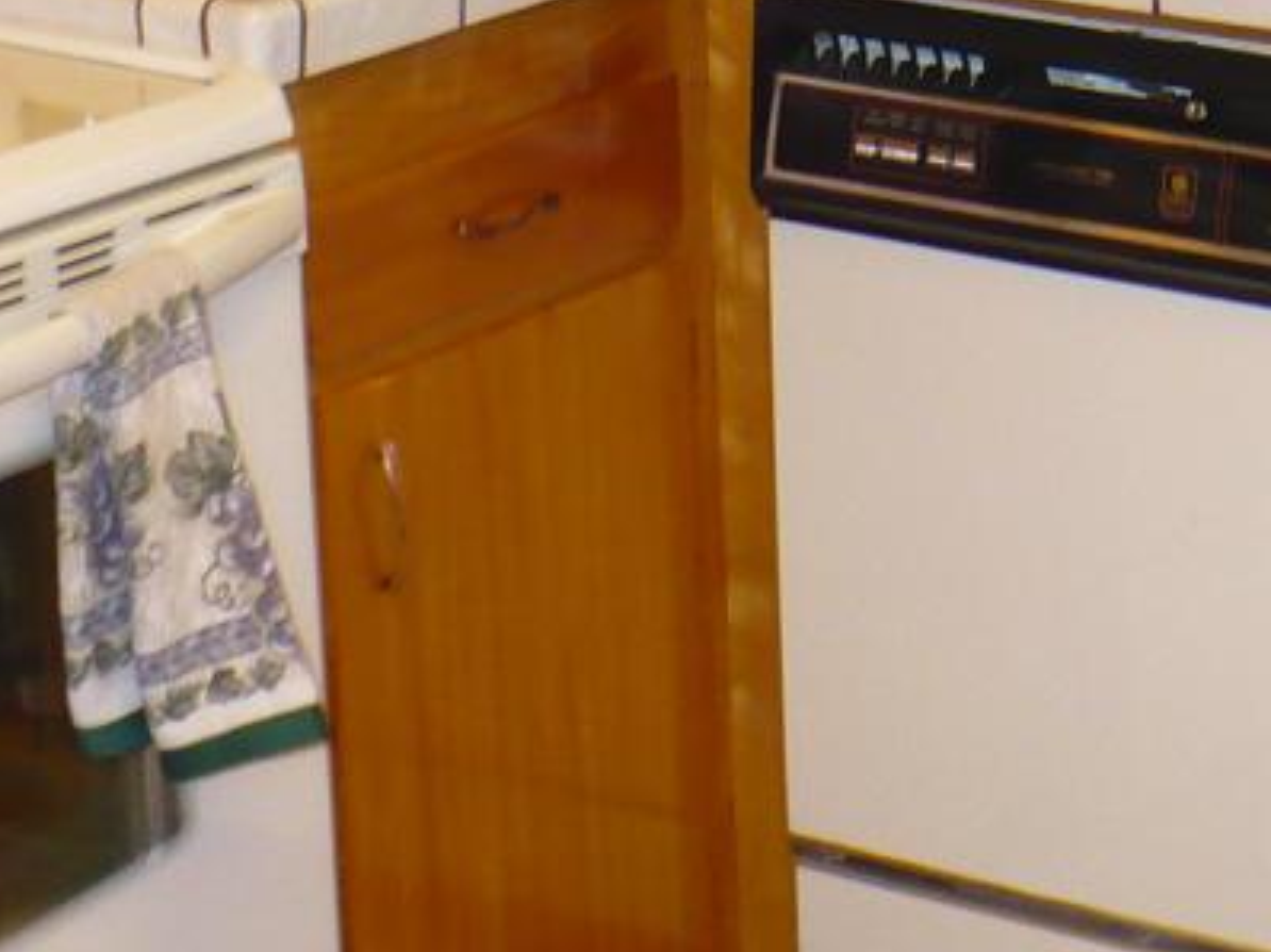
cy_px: -374
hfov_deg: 15.8
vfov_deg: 12.0
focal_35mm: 119
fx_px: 4367
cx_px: 1581
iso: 200
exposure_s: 1/30
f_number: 2.8
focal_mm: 6.1
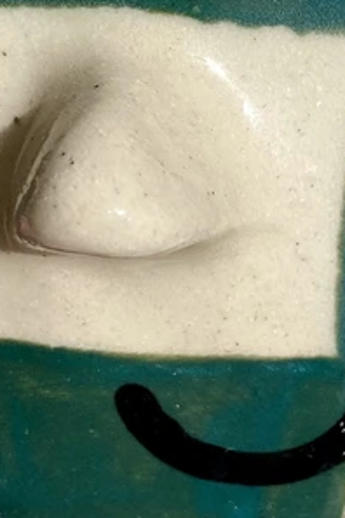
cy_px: 222
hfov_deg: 17.7
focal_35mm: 77
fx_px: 1107
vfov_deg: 26.3
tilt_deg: -71.0
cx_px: 235
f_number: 1.8
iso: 32
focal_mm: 4.25
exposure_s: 1/5495
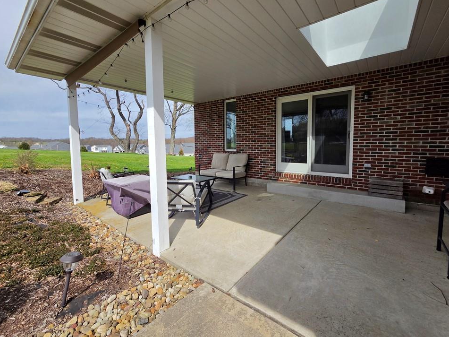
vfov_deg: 85.5
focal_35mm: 14
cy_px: 156
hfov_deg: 102.1
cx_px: 229
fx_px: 182
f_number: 2.2
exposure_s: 1/2937
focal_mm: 2.2
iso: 100
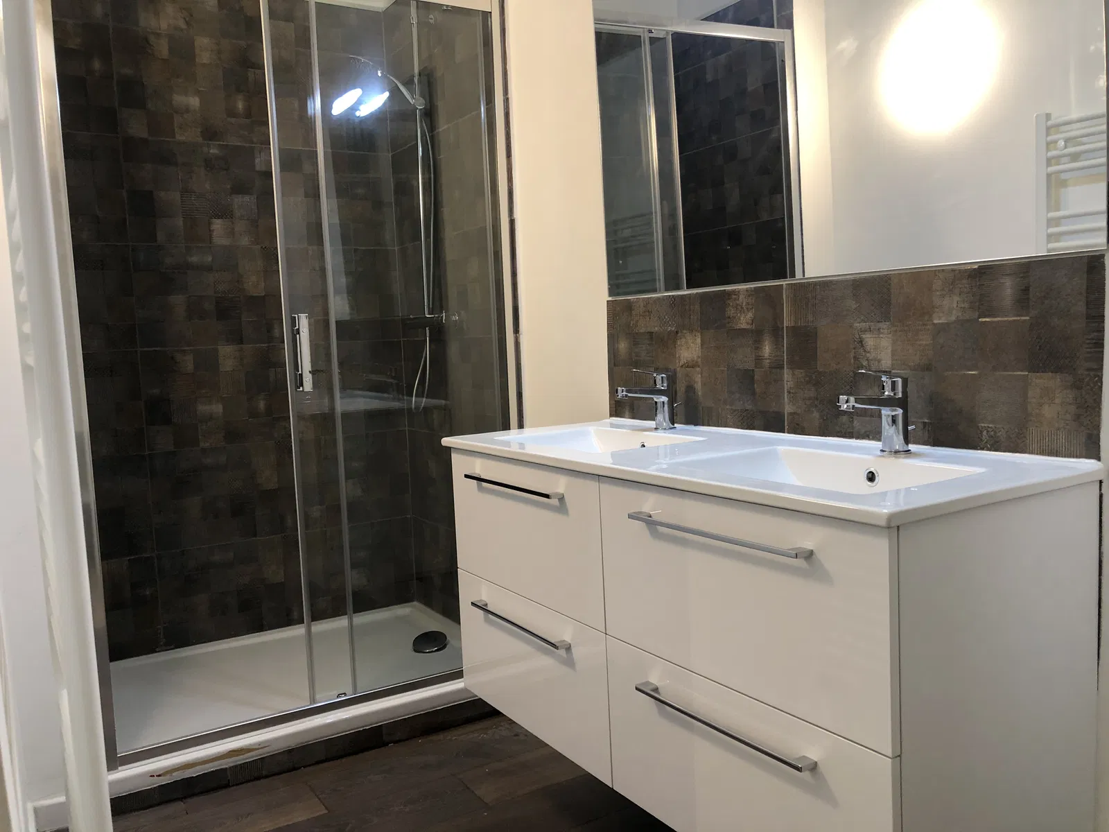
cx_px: 554
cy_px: 416
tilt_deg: -6.4
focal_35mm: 28
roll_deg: +3.3
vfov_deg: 49.7
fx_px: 897
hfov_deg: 63.4
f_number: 1.8
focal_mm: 4
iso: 40
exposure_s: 1/17
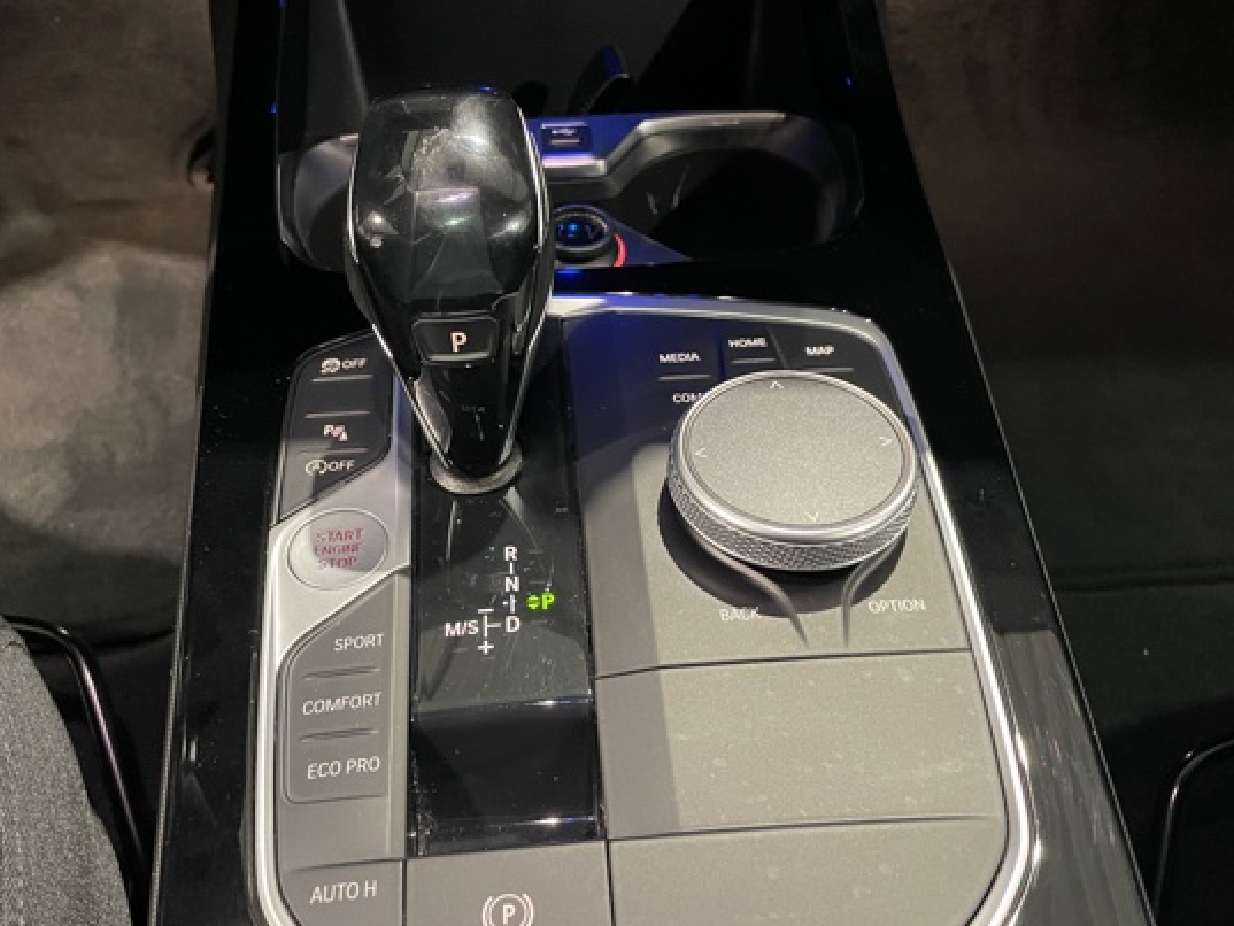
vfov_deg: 45.5
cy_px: 473
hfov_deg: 58.3
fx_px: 1105
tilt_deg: -51.4
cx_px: 591
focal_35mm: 31
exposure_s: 1/31
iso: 640
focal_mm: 4.2
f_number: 1.6
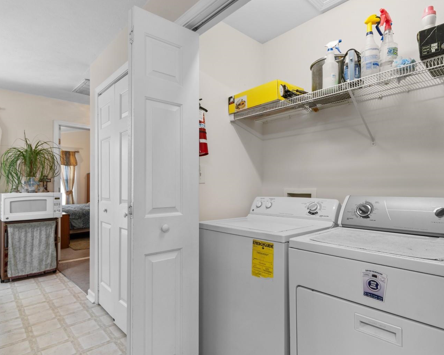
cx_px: 222
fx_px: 250
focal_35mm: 19
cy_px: 181
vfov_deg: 70.8
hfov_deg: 83.3
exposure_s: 1/8
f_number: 4.8
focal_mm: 11
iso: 100
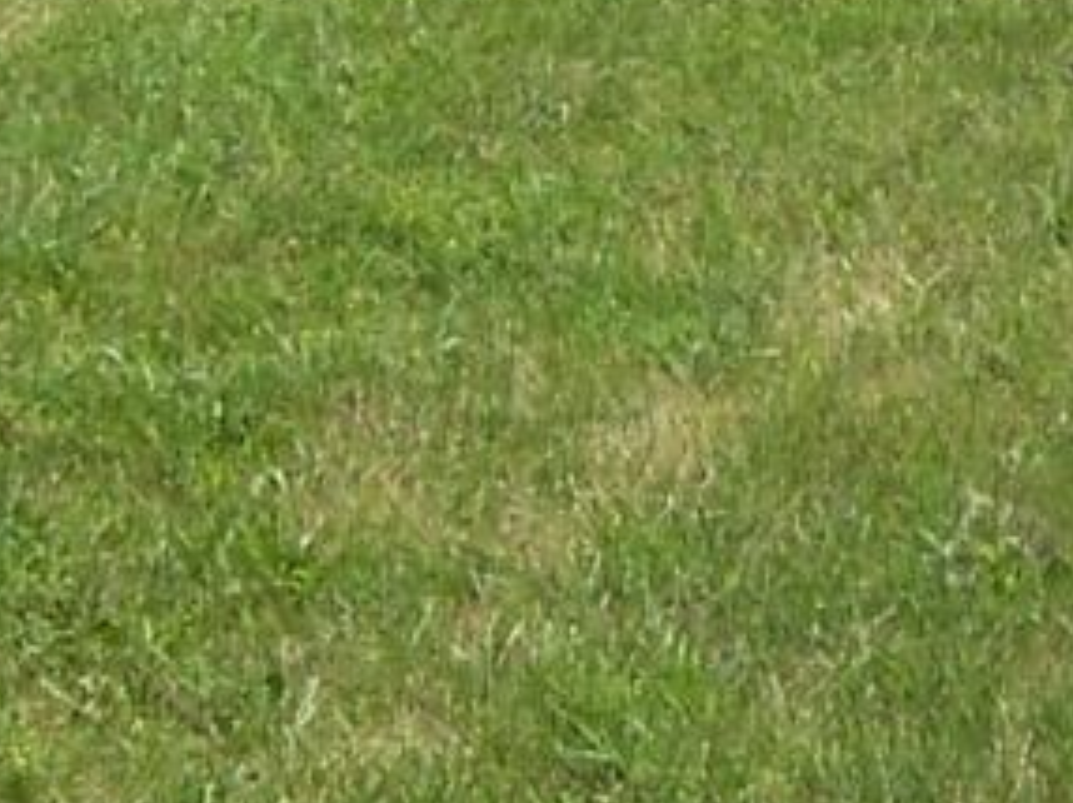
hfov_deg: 15.7
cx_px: 870
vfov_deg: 11.1
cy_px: -634
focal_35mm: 125
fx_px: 3871
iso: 64
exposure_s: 1/250
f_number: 5.6
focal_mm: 3.8
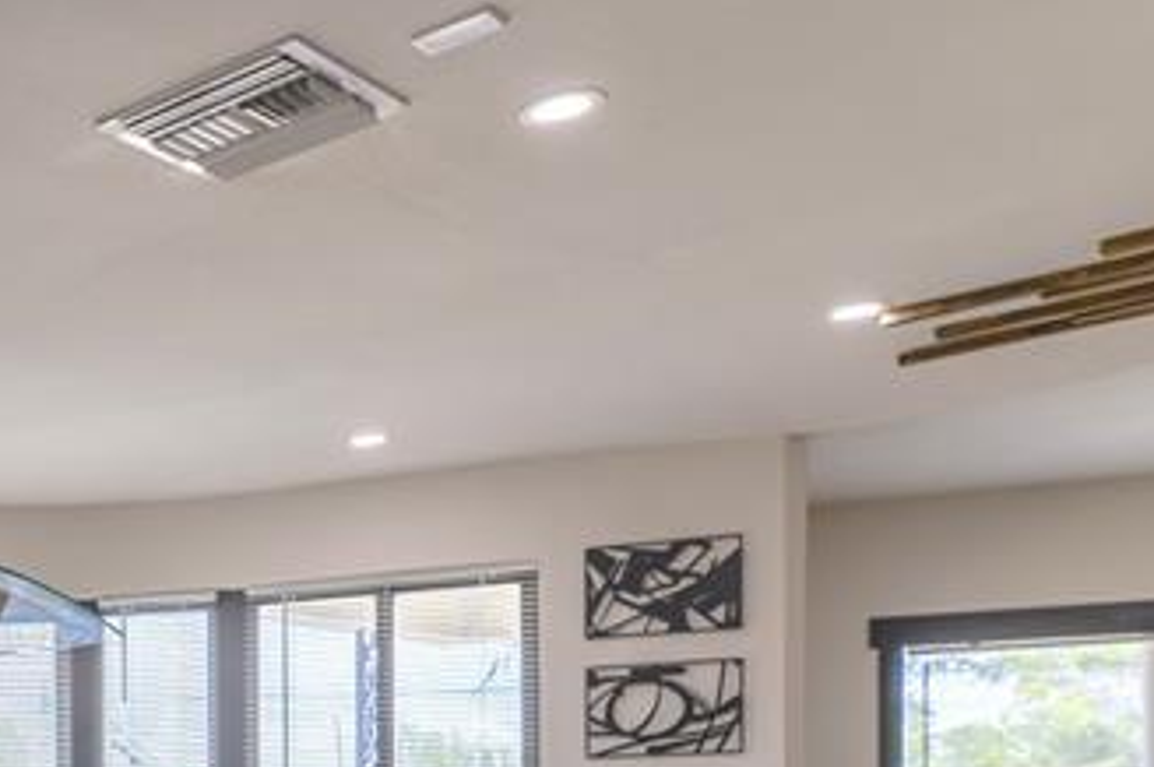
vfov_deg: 24.7
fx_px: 1601
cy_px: 883
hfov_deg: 30.9
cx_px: -348
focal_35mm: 50
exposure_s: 1/1000
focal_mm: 16
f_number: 7.1
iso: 500
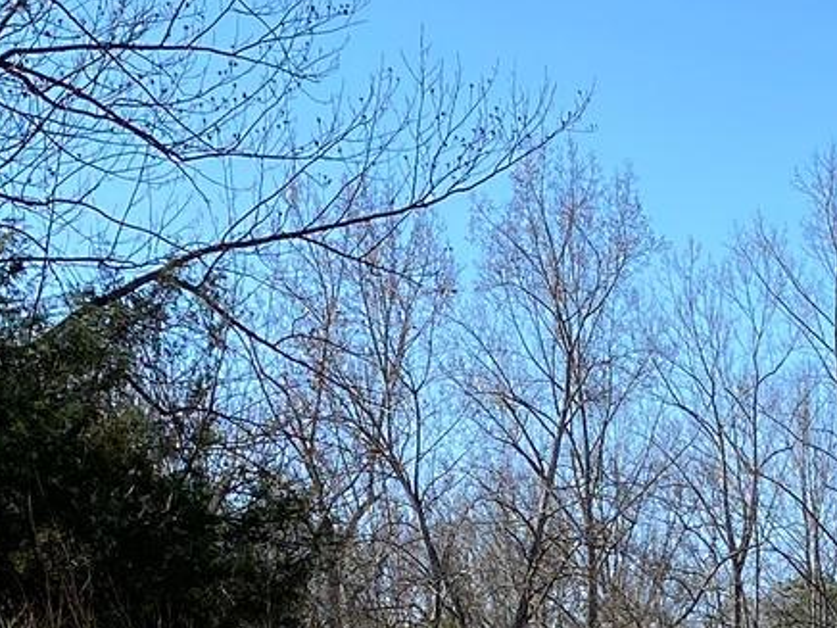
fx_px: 2950
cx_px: 1079
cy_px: 1095
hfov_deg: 15.4
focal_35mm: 122
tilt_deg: -1.1
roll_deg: +0.3
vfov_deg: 11.4
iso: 32
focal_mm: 4.25
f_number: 1.8
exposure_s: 1/1484
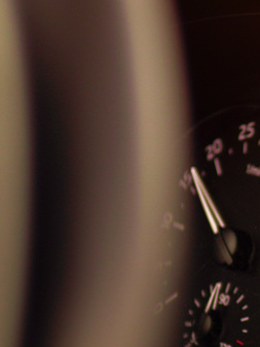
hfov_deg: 9.4
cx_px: 379
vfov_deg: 12.8
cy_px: 283
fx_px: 1541
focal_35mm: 154
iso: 200
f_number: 1.4
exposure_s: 1/160
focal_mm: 30
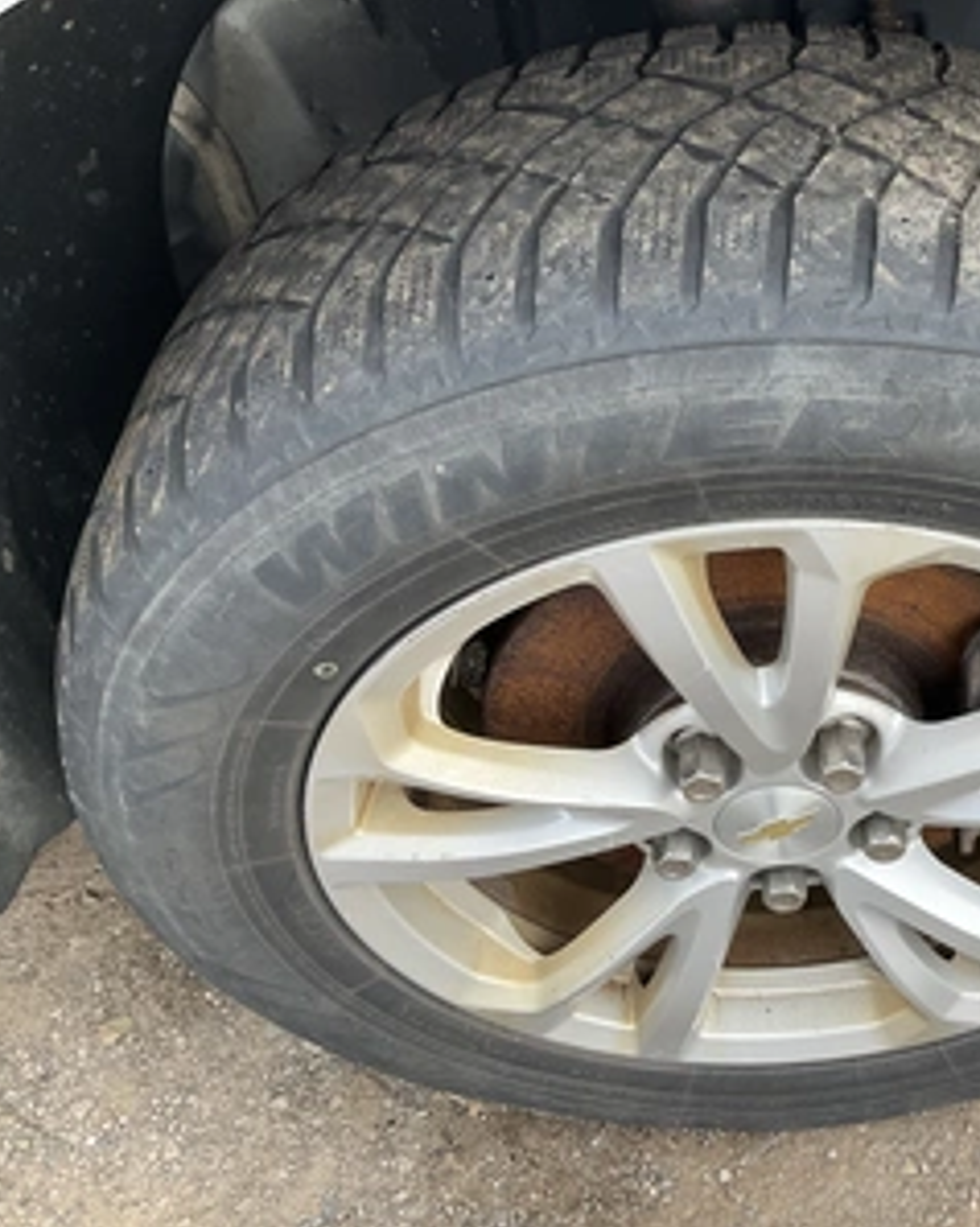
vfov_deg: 48.0
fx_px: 1379
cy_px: 614
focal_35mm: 38
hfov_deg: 37.6
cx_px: 791
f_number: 1.8
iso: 25
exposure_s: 1/378
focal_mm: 3
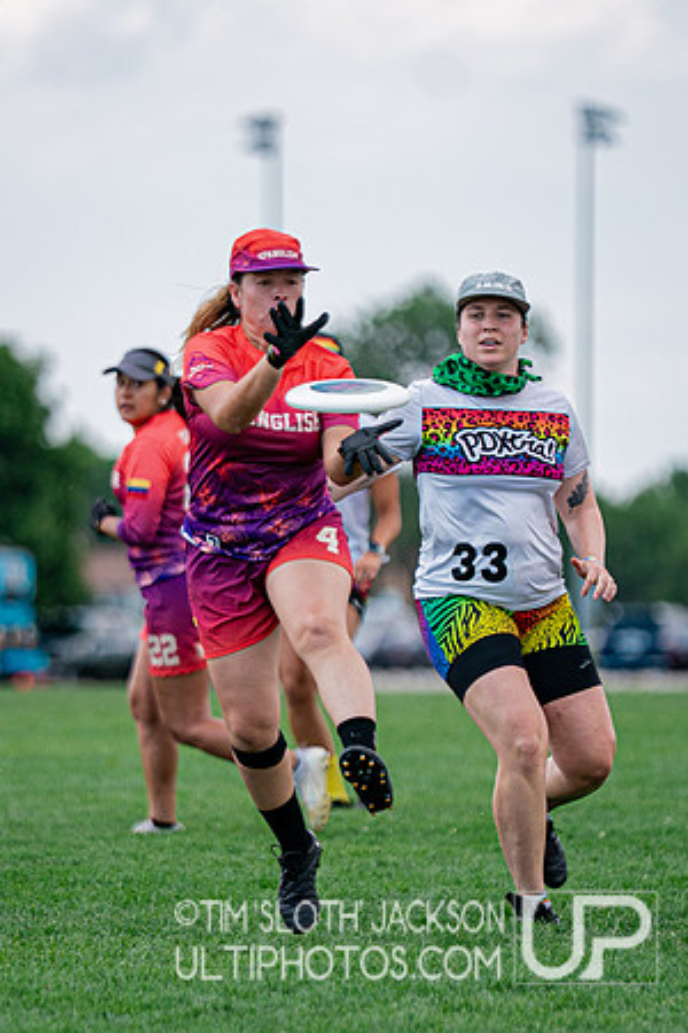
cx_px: 288
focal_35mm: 360
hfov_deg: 3.8
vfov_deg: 5.7
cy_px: 522
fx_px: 10314
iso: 400
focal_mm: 200
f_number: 2.8
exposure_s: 1/4000
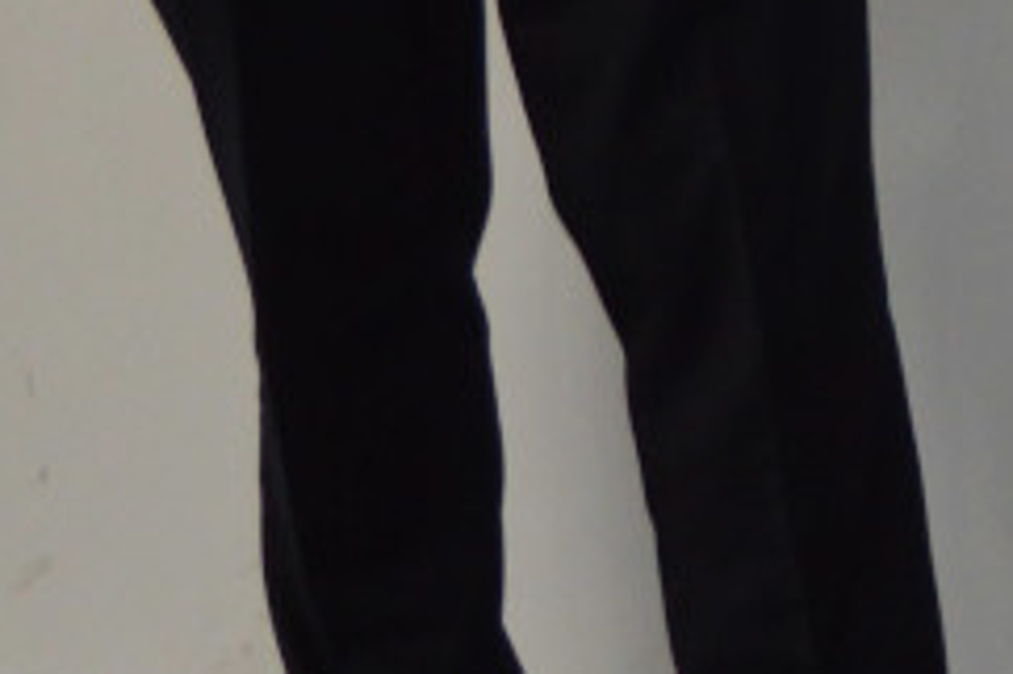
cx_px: 2252
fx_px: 6805
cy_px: -1059
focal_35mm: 242
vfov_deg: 5.4
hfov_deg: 8.0
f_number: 4
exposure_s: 1/160
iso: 400
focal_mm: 24
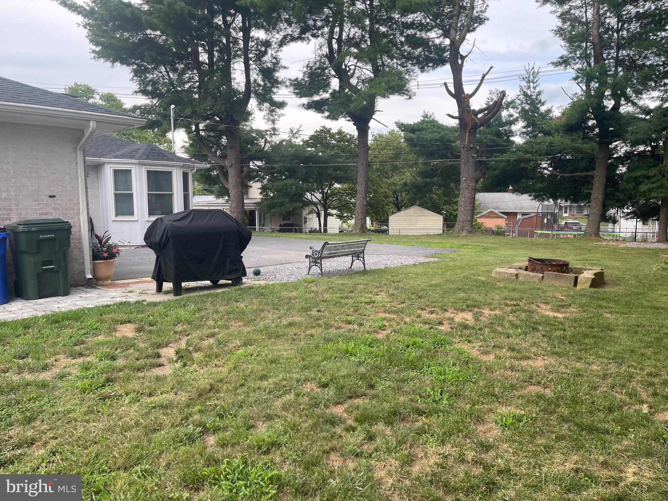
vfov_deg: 54.9
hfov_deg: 69.4
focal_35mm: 25
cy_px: 250
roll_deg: +0.1
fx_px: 482
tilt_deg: -6.3
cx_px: 334
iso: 32
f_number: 1.6
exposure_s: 1/540
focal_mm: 5.1
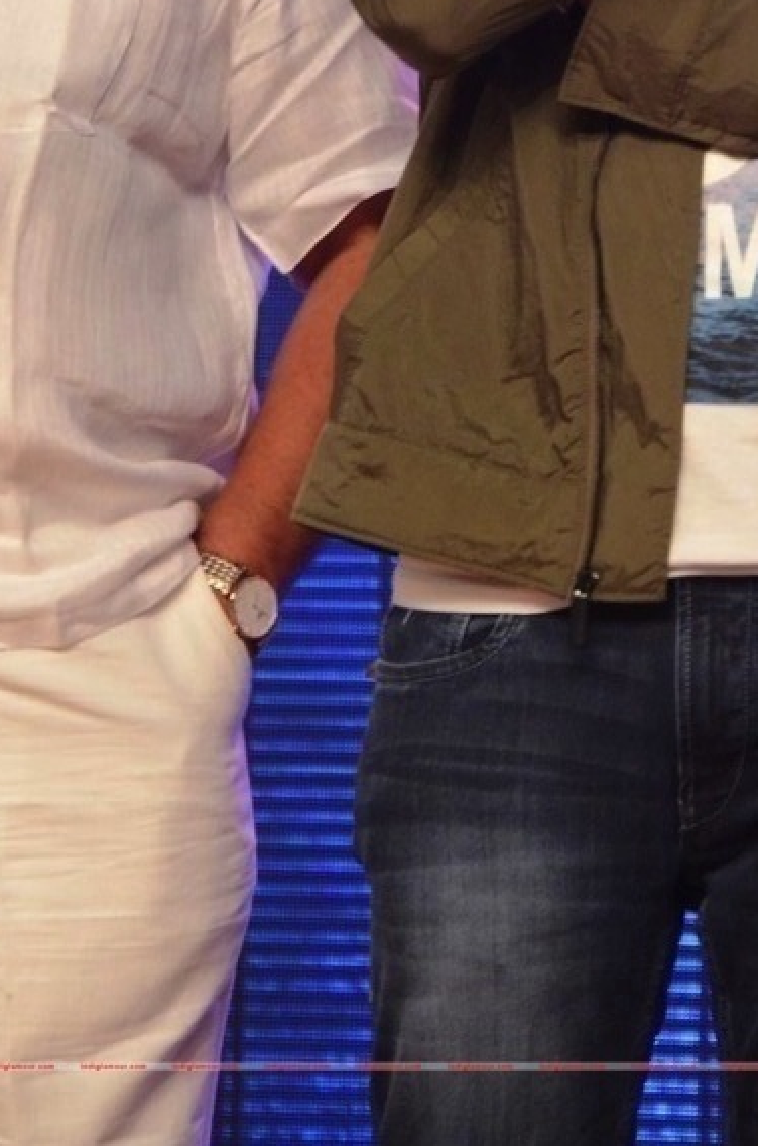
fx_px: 10634
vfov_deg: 6.1
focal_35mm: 335
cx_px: 663
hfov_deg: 4.1
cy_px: 50
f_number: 5.6
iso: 1000
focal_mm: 105
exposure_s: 1/60
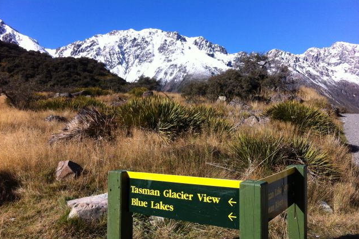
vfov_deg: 35.9
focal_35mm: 37
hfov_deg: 51.9
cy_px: 135
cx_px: 181
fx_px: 369
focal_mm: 3.85
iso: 80
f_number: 2.8
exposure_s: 1/1257
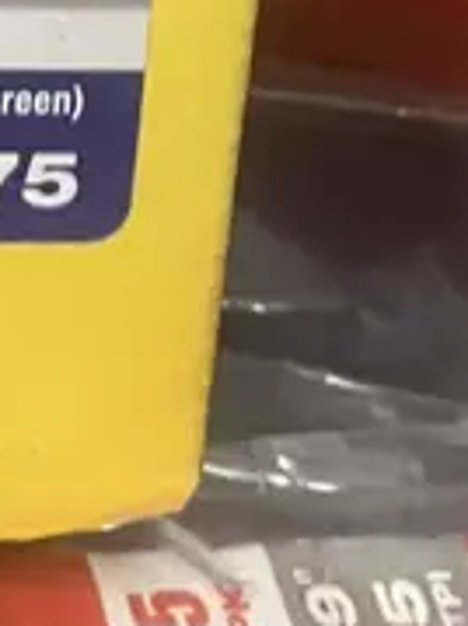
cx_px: -318
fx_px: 2888
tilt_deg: -51.0
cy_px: -567
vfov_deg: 11.3
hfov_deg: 8.9
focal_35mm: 160
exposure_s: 1/50
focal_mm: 3.99
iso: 200
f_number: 1.8
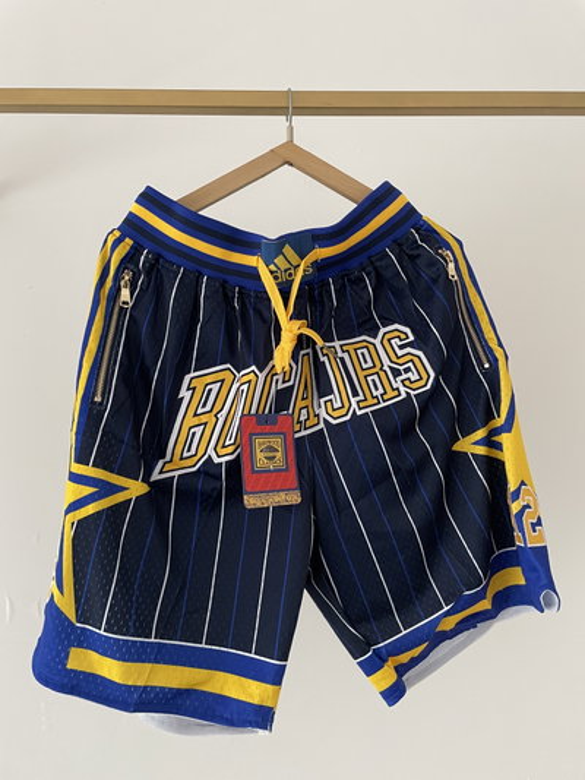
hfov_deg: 53.1
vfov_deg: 67.3
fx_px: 586
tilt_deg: +3.0
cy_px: 390
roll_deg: +1.6
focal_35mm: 26
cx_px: 292
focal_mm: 4.2
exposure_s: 1/60
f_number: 1.6
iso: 320
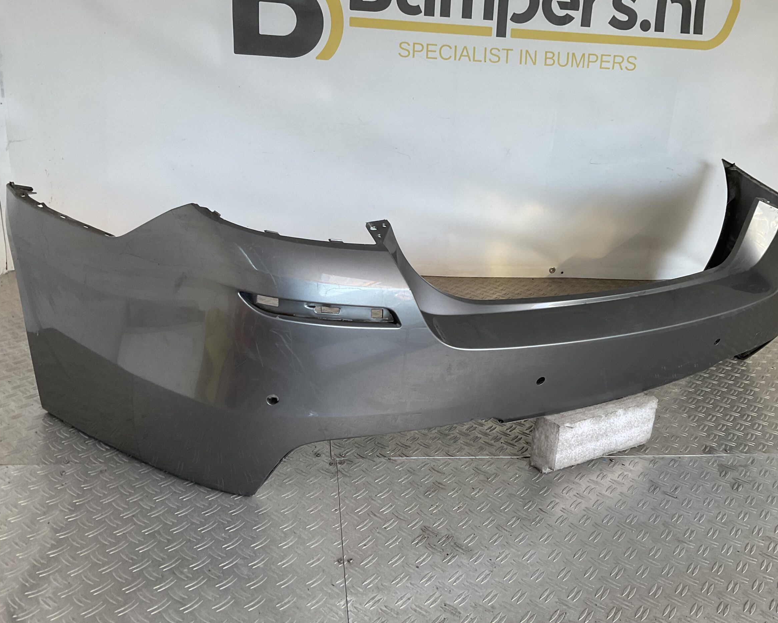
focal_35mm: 31
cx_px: 411
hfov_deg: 57.1
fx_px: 714
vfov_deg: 47.1
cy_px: 317
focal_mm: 3
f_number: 1.8
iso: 50
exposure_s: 1/120
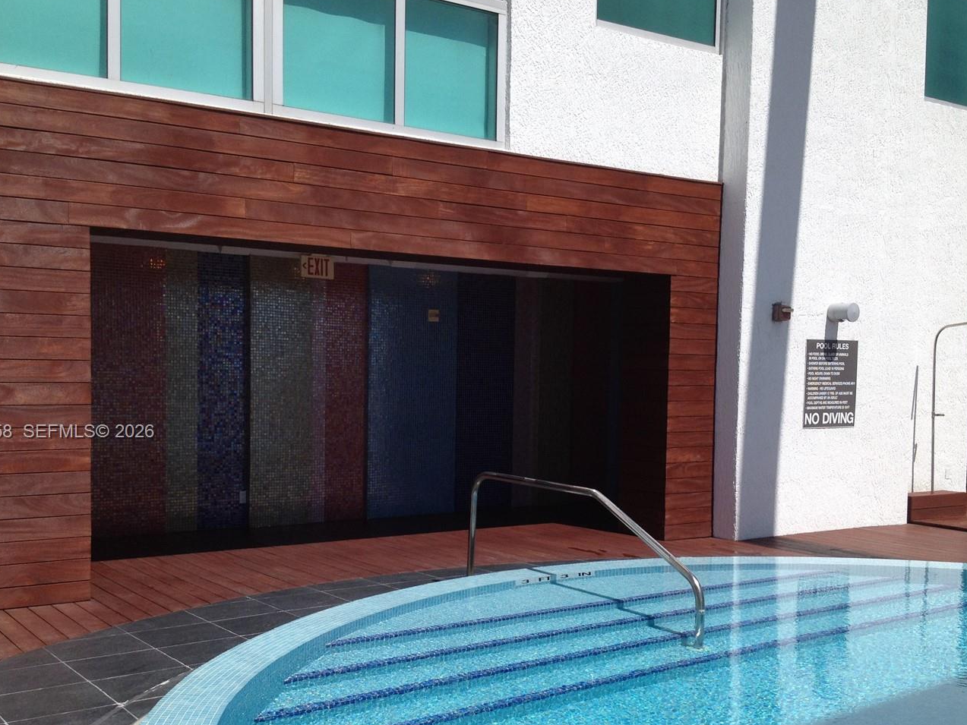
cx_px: 526
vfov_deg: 32.8
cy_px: 433
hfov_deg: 42.9
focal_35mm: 44
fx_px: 1229
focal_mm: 4.28
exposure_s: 1/2907
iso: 64
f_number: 2.4
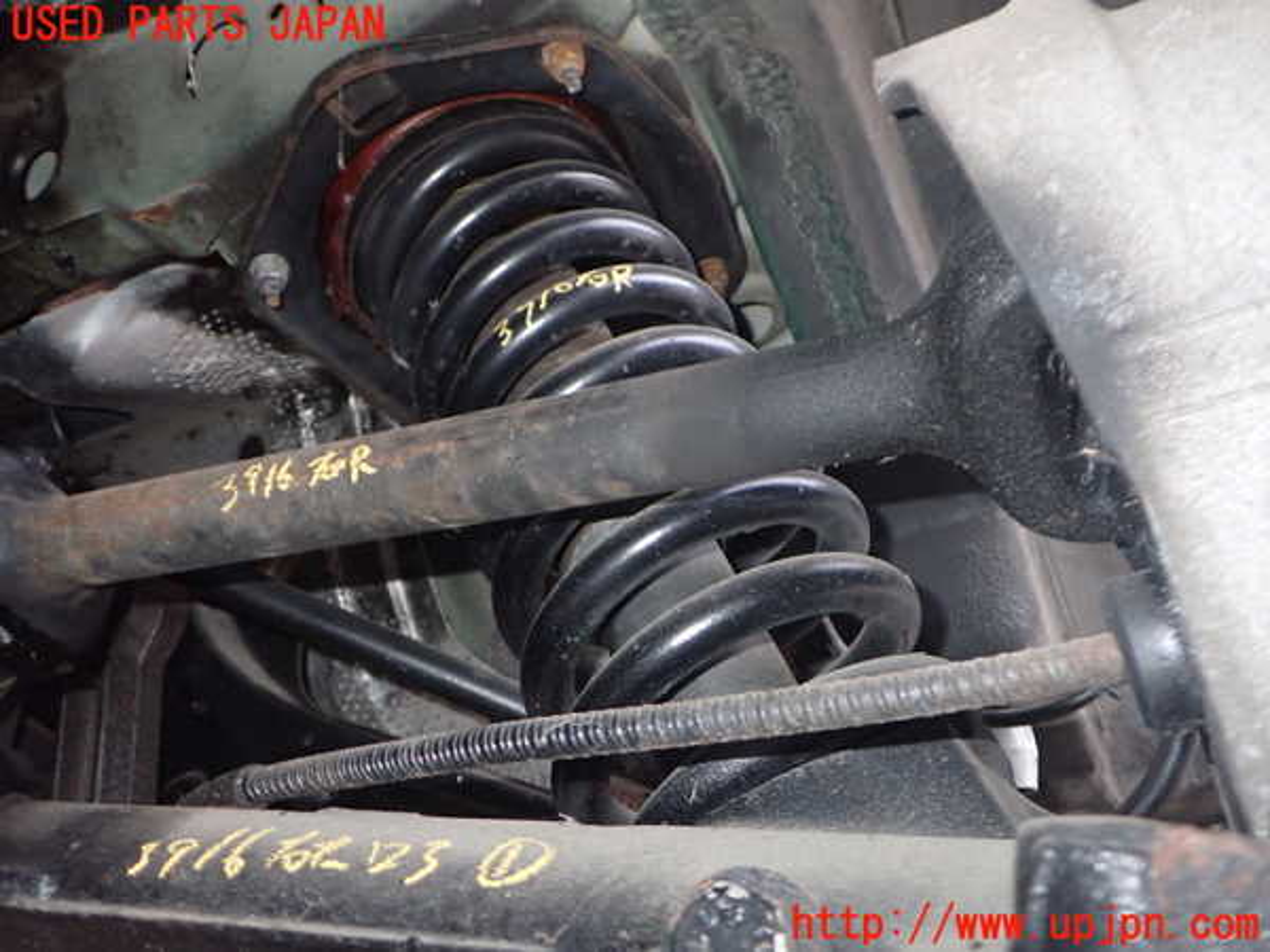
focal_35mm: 30
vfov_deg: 46.8
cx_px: 635
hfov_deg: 60.0
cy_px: 476
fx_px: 1101
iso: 800
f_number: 6.3
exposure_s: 1/30
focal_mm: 5.4
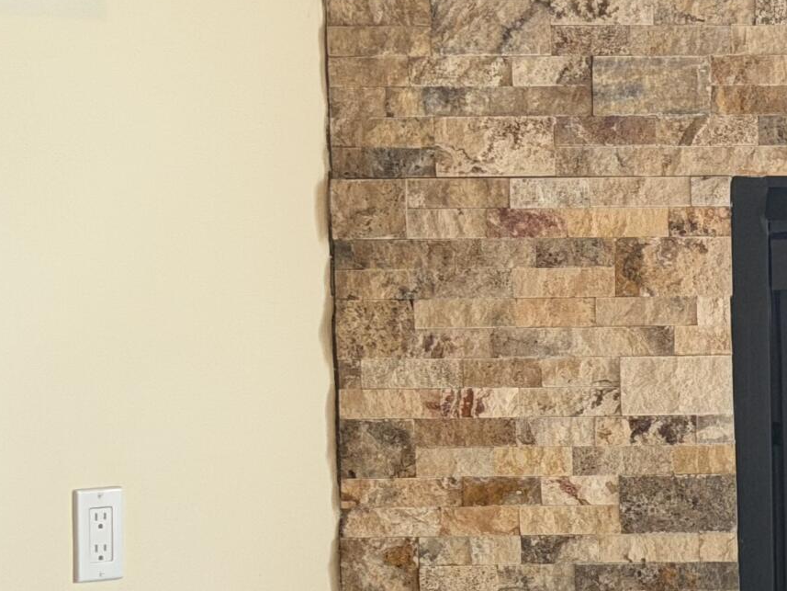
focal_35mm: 168
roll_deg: +0.5
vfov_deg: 8.8
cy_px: 478
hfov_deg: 11.4
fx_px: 3820
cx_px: 1063
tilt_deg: -6.4
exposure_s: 1/40
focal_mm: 6.76
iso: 200
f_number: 1.78
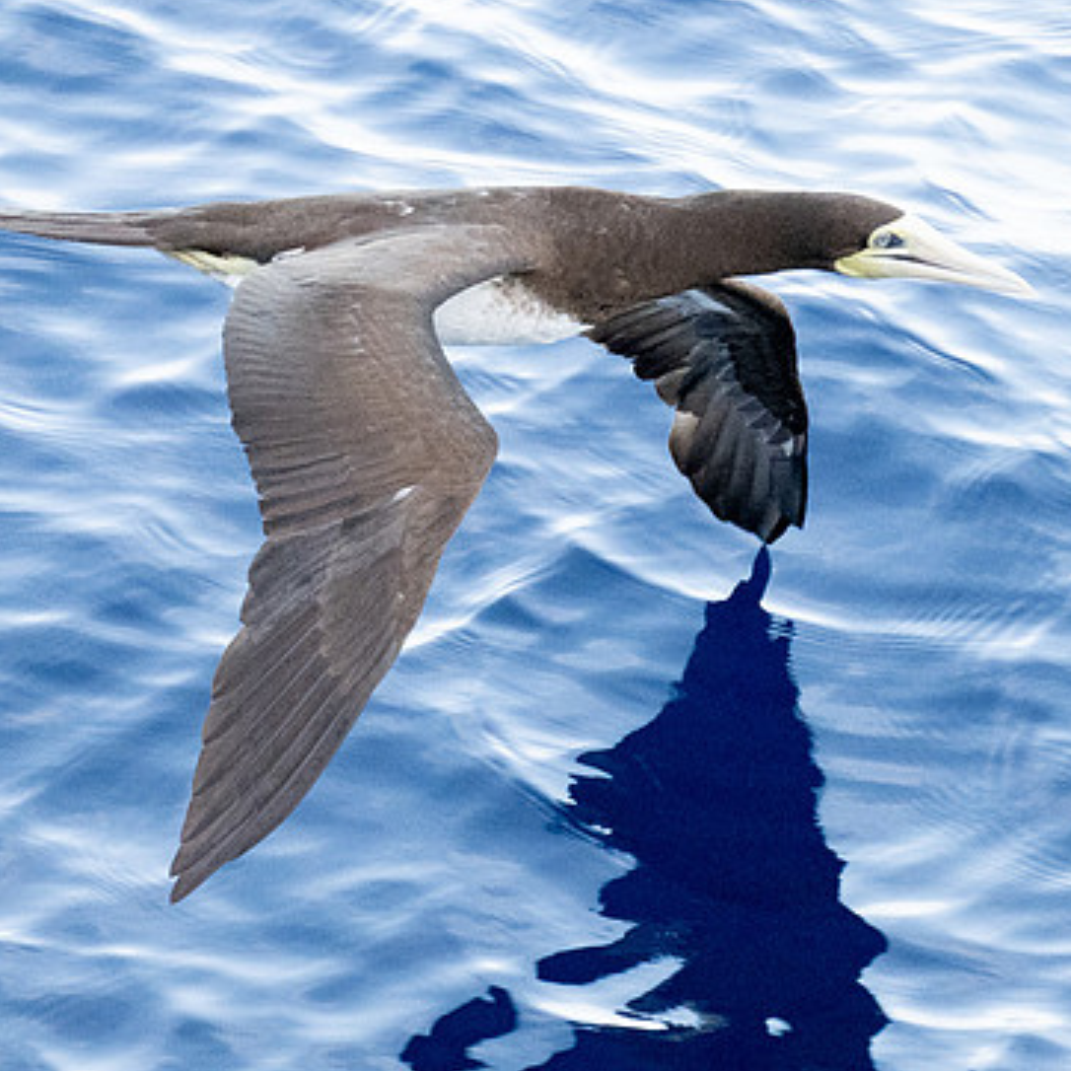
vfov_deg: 1.3
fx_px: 47745
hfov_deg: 1.3
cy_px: -32
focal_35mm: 1364
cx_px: 488
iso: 2000
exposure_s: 1/2000
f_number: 5.6
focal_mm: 400
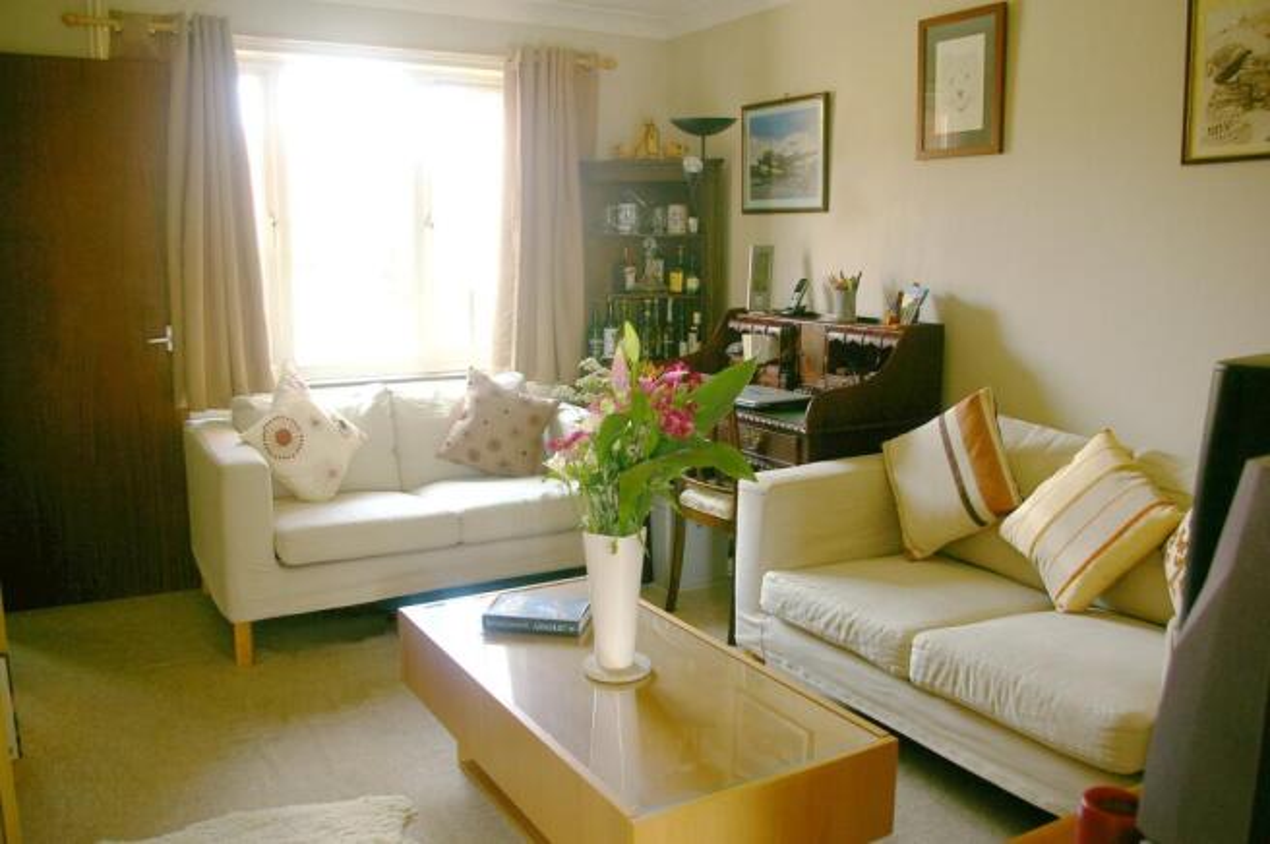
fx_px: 1057
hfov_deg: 62.0
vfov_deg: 43.5
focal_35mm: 30
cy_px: 422
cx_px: 635
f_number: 5.6
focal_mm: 20
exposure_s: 1/30
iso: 200
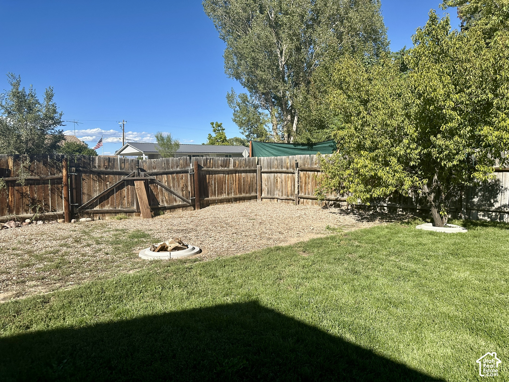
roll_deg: +1.7
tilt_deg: -3.0
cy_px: 191
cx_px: 254
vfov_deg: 56.8
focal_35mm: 24
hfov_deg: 71.6
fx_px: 353
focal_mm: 6.86
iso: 80
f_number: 1.78
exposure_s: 1/3717
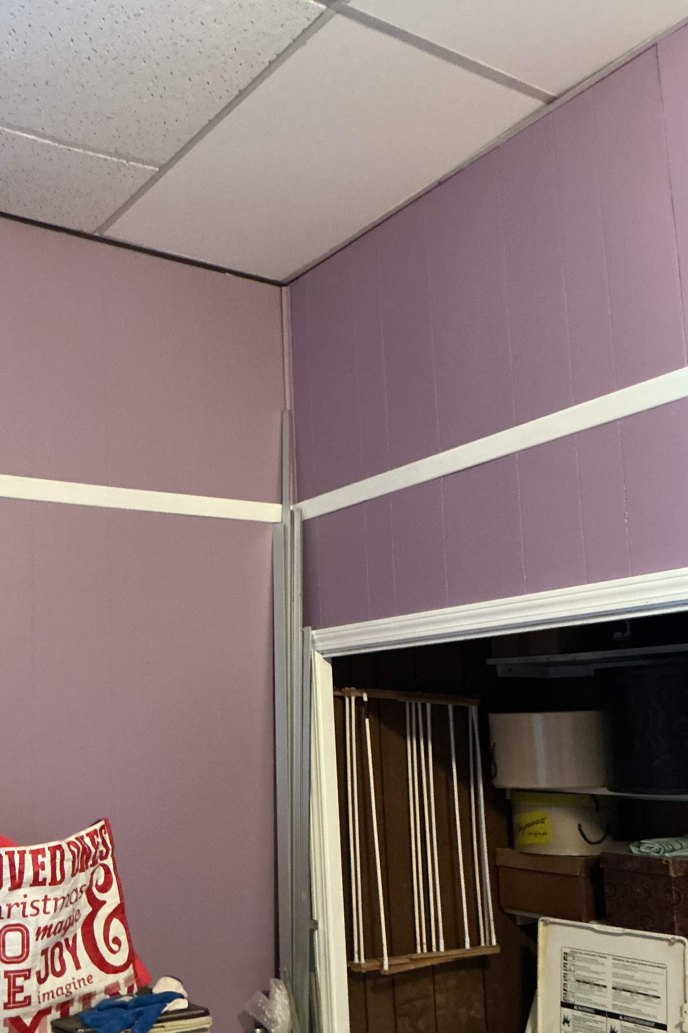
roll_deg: +2.2
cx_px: 237
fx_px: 1061
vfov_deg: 51.6
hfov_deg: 35.6
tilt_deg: +6.9
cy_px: 610
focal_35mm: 37
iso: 320
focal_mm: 3
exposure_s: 1/30
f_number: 1.8
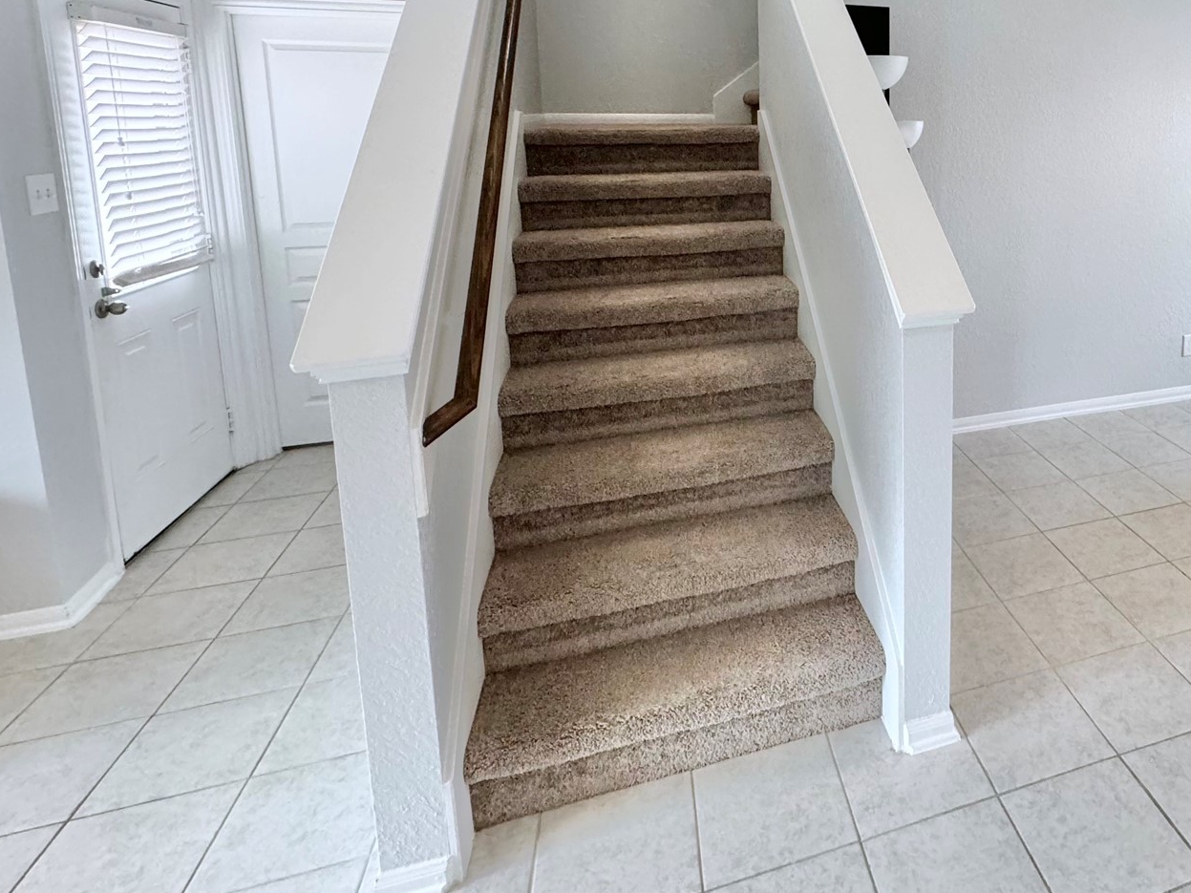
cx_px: 921
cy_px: 225
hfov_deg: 68.2
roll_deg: -0.1
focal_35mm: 23
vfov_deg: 56.1
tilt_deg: -7.2
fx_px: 791
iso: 320
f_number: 2.2
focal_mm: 2.22
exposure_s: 1/120
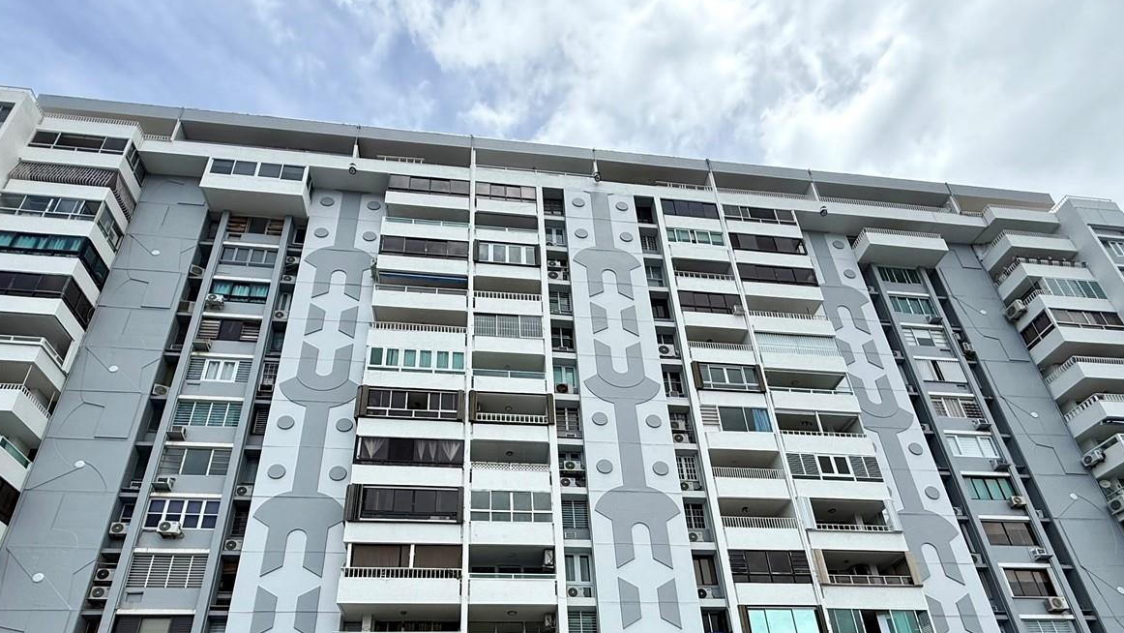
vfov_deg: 48.5
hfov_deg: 83.8
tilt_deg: +28.5
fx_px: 626
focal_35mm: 21
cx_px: 549
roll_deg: +2.0
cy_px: 558
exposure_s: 1/2237
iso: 50
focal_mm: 2.22
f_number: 2.2
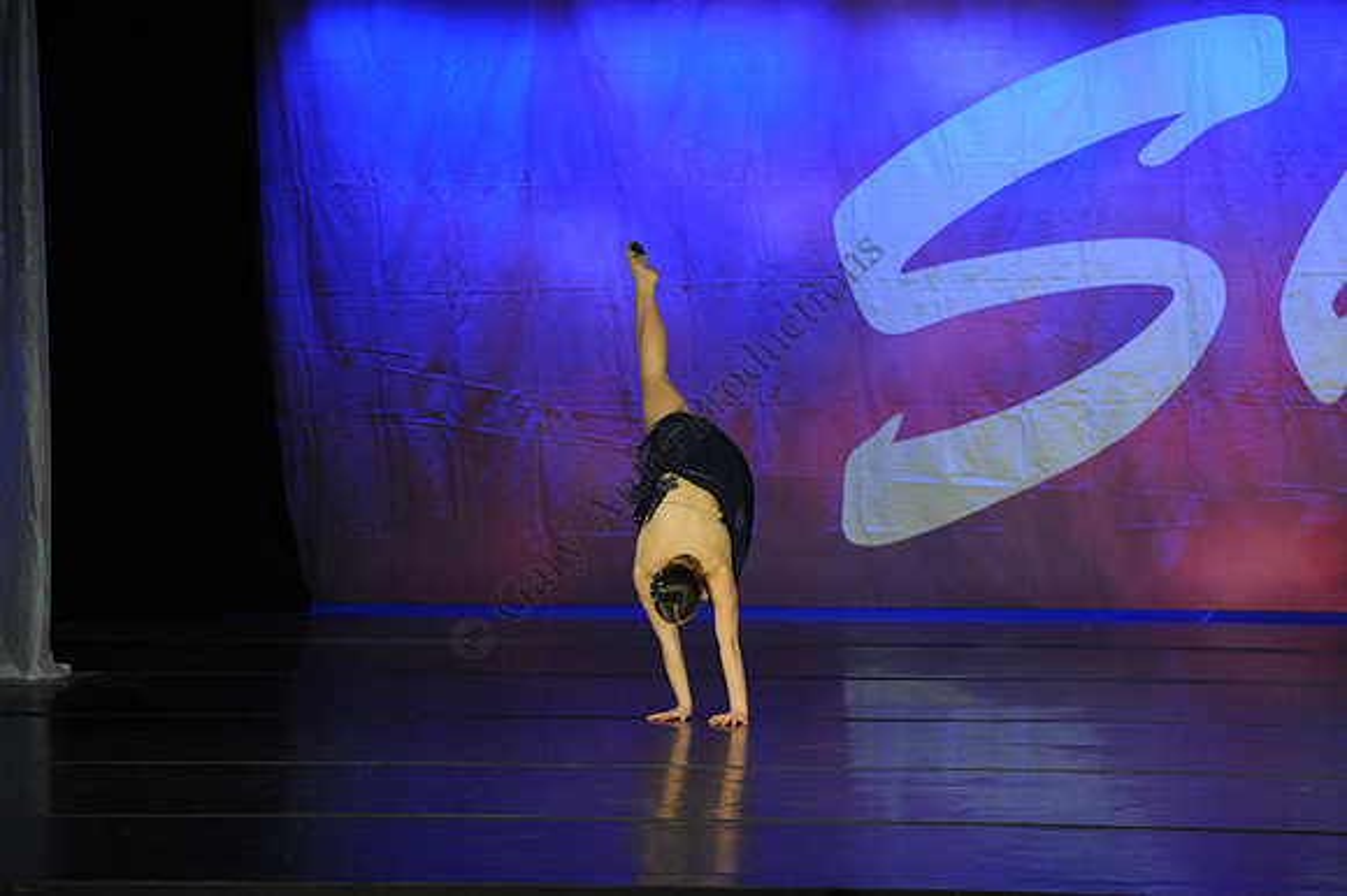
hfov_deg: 14.2
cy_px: 448
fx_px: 5422
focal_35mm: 145
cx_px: 674
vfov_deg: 9.5
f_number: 3.5
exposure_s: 1/400
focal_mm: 145
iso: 2500
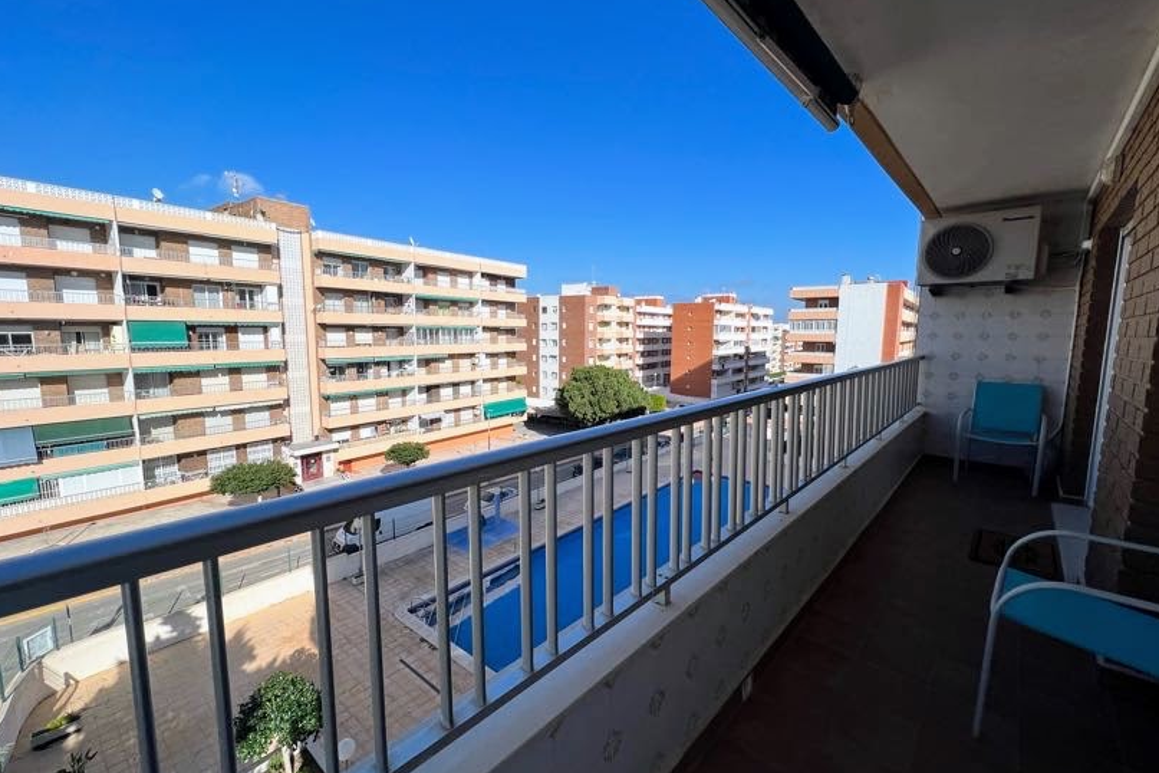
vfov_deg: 81.2
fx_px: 451
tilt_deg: -6.1
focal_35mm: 14
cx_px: 572
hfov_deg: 104.2
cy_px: 386
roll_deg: -0.7
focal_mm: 1.57
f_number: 1.8
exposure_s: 1/2660
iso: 32
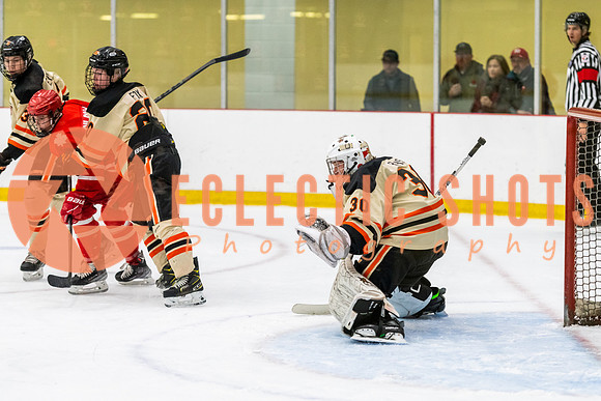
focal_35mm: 139
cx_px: 354
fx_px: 2317
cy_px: 200
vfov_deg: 9.9
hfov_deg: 14.8
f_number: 2.8
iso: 3200
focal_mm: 116
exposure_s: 1/640
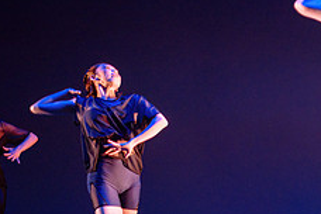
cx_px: 406
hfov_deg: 21.4
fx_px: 776
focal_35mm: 87
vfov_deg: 15.3
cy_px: 240
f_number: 1.4
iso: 1600
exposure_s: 1/200
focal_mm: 24
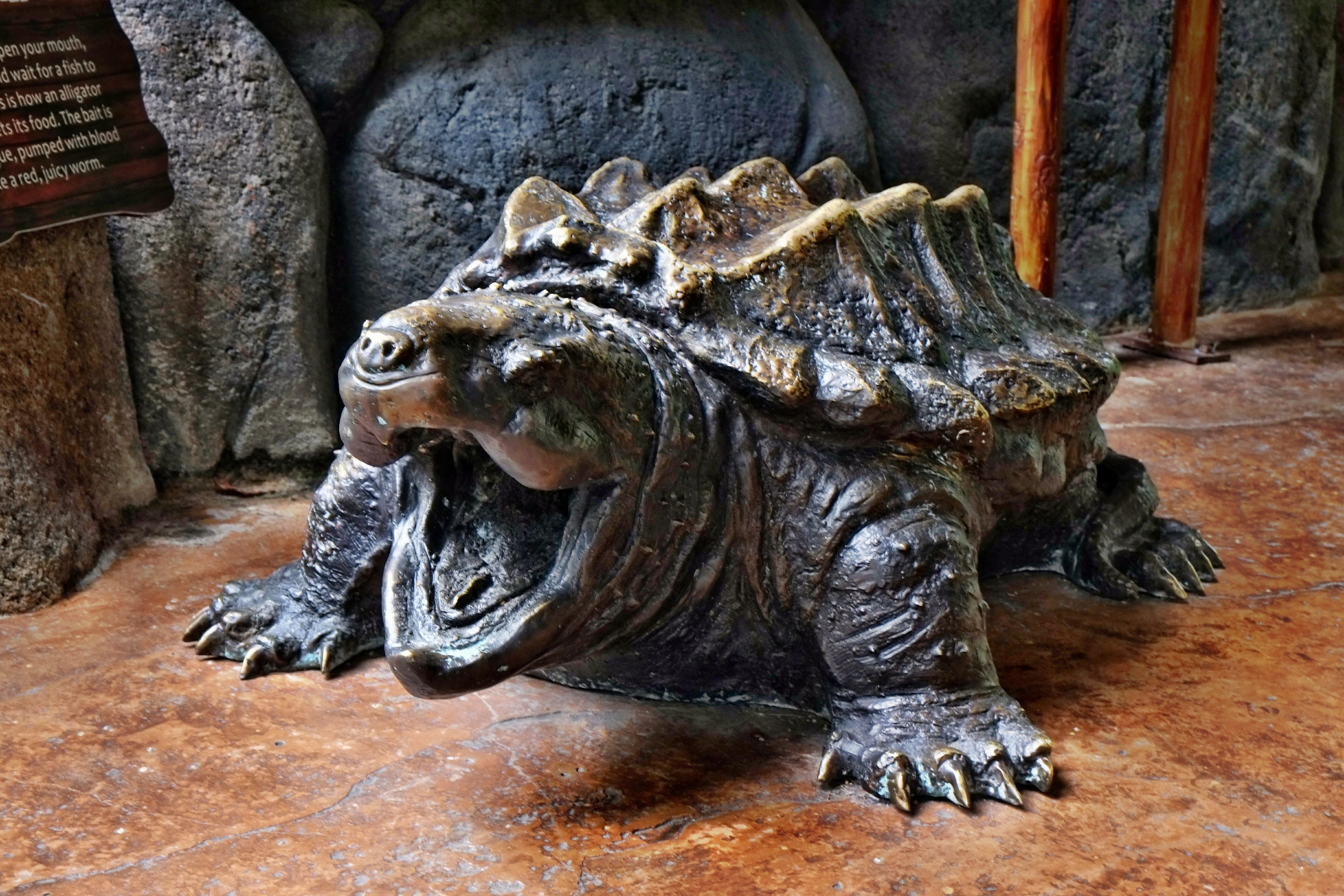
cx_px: 672
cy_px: 448
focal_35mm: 51
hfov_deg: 38.9
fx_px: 1904
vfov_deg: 26.5
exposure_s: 1/6
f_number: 9
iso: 320
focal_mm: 34.3
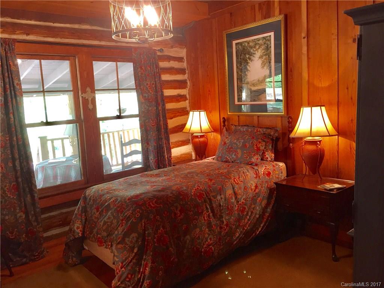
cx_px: 192
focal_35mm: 29
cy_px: 144
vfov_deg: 48.2
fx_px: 322
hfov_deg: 61.7
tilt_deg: -7.9
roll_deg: +3.1
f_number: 2.2
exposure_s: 1/30
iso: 100
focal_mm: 4.15
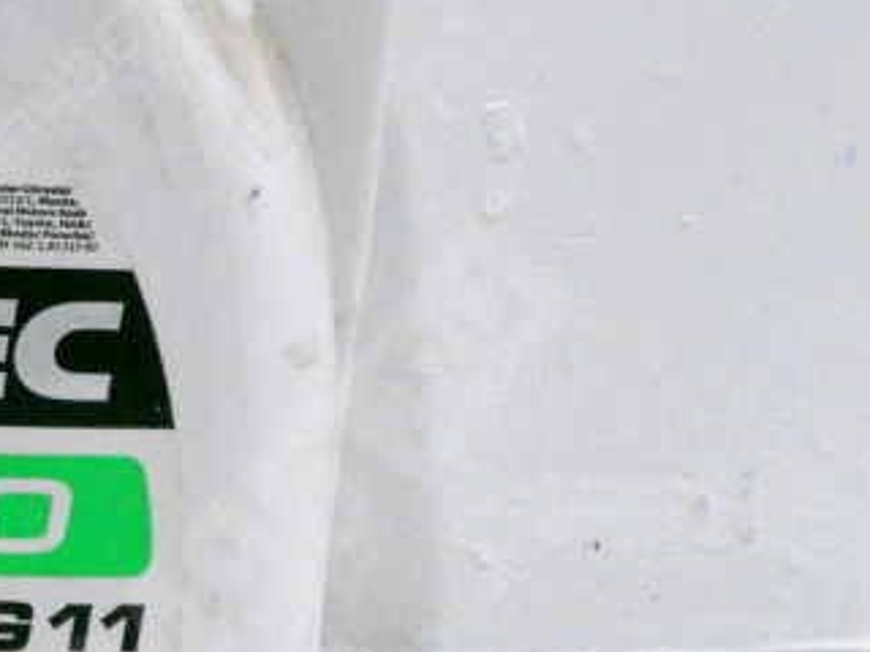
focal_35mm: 100
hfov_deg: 18.3
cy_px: 57
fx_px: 2513
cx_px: -264
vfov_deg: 14.6
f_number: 3.5
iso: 400
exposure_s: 1/100
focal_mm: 5.8
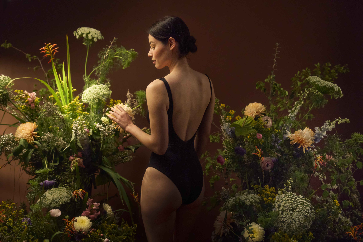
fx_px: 454
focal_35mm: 45
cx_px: 182
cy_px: 121
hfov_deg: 43.6
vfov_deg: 29.9
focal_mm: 45
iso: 3200
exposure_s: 1/60
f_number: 2.8
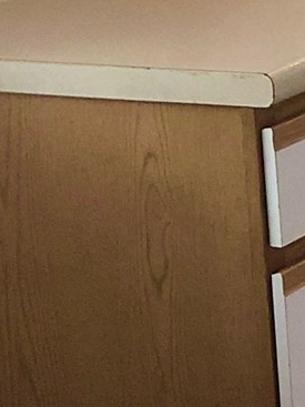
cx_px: 943
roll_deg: +0.6
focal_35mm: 176
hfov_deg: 7.4
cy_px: -128
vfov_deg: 11.0
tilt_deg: -8.0
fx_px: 2069
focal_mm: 3.99
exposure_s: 1/40
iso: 25
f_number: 1.8
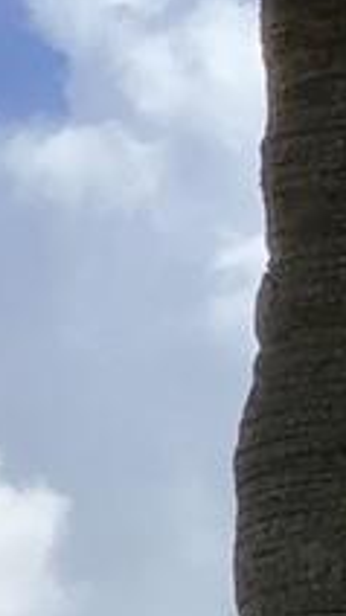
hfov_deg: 4.2
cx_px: -1274
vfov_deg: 8.0
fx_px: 4166
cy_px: 1255
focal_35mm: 255
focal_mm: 3.3
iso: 25
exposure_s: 1/2146
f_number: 2.4
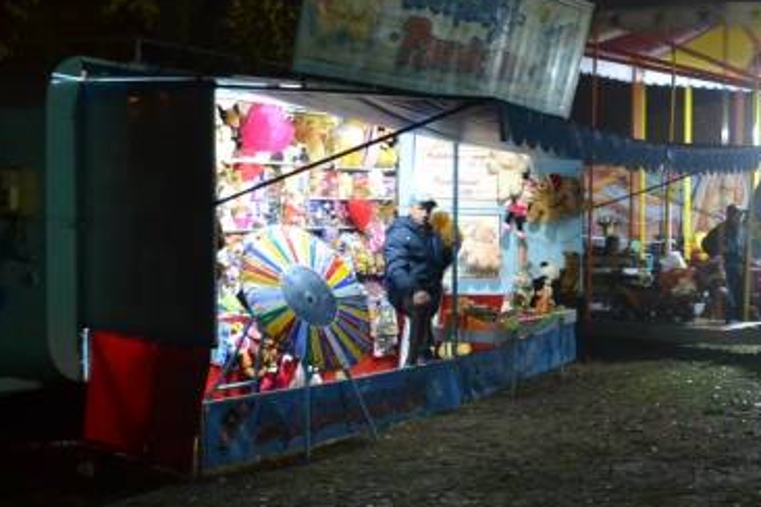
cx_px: 825
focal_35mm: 59
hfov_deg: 30.5
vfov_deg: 23.0
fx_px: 1247
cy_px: 261
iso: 1250
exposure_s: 1/15
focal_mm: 18
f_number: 3.5
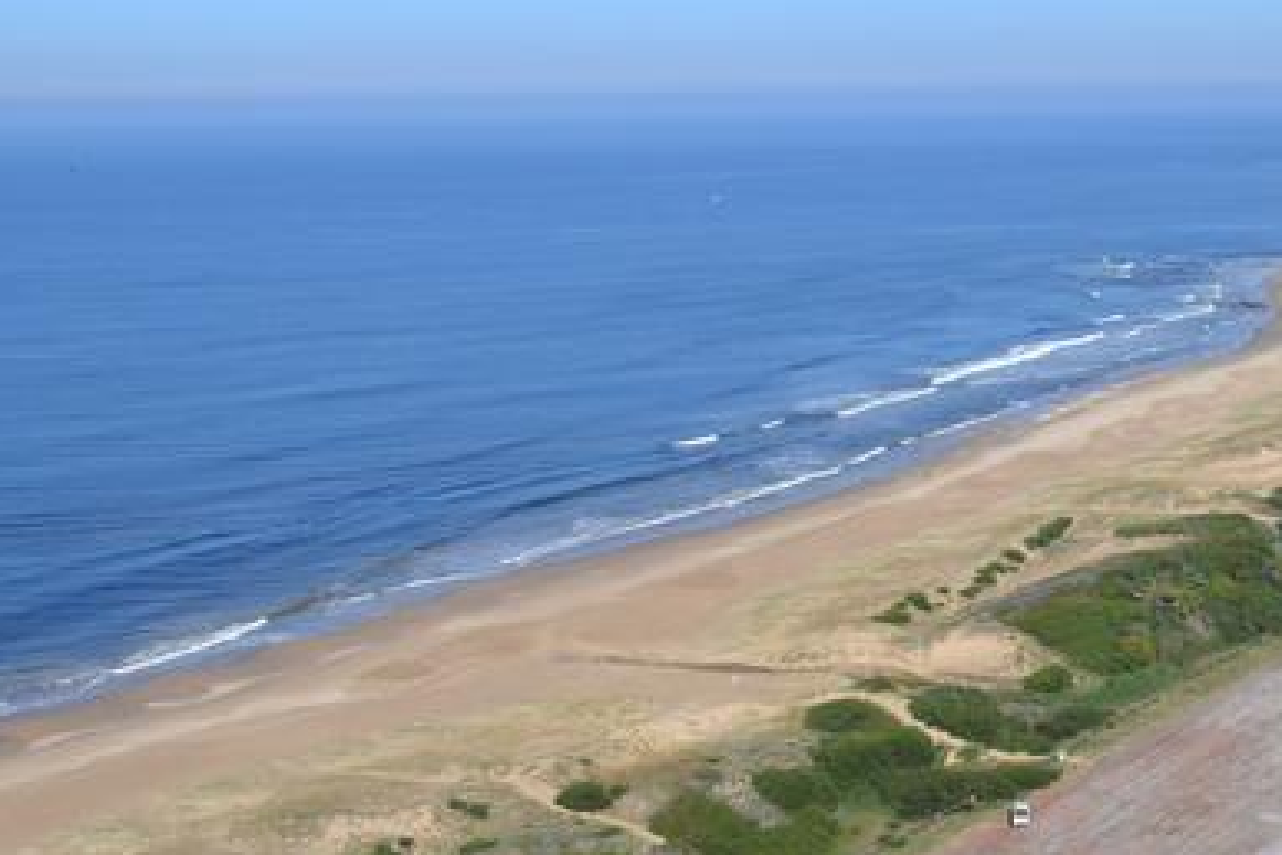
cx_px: 838
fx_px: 2065
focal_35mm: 58
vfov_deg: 23.1
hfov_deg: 34.2
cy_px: 191
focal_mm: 18
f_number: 8
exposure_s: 1/250
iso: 100
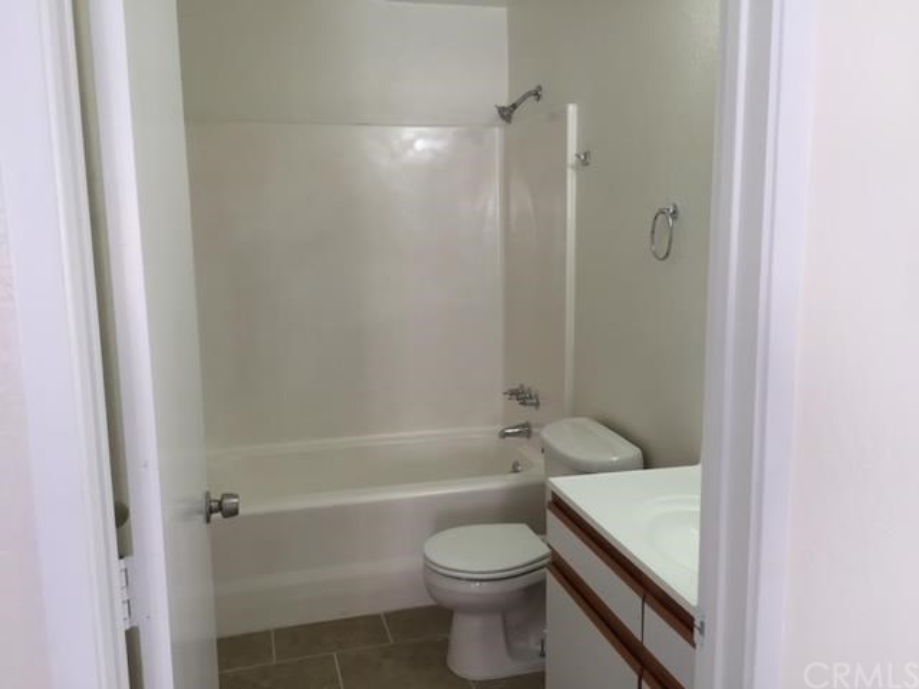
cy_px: 344
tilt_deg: -7.8
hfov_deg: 61.7
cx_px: 460
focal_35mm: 29
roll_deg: +1.1
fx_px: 770
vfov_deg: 48.2
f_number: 2.2
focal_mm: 4.15
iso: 32
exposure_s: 1/40
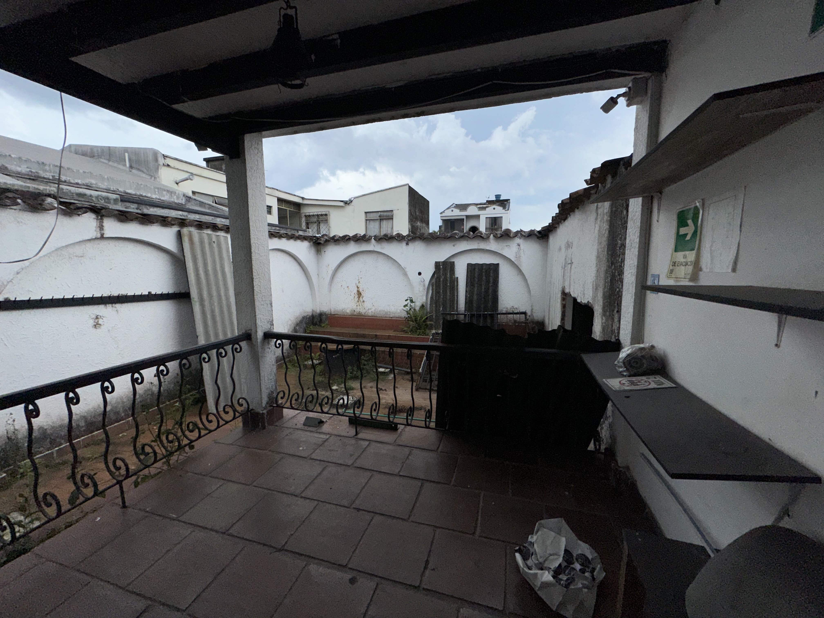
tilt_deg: -7.3
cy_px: 309
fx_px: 333
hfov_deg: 102.1
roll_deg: -0.1
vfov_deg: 85.7
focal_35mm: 14
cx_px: 412
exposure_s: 1/1171
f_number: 2.2
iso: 32
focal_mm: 2.22
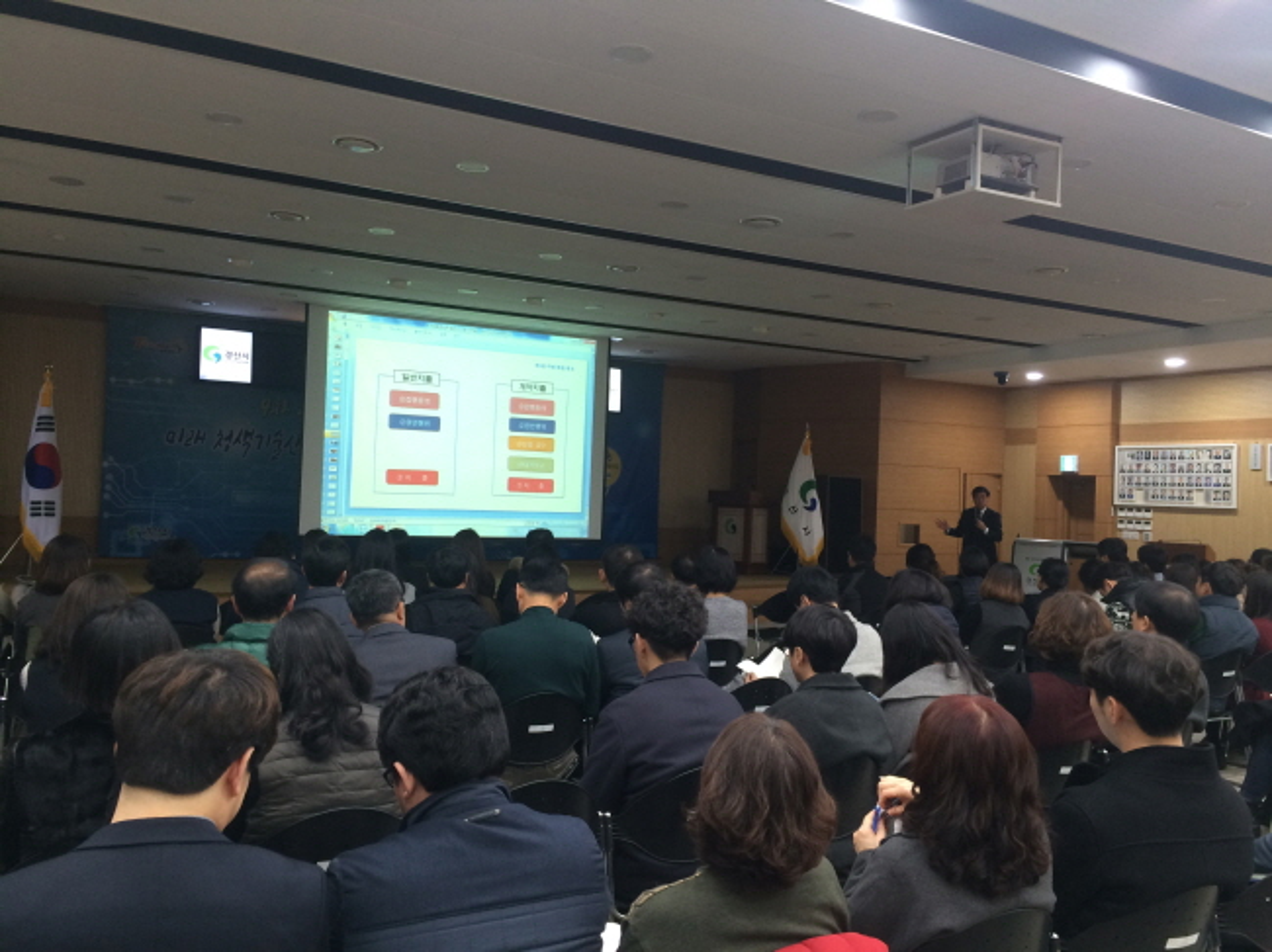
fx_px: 1065
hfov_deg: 61.7
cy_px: 476
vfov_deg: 48.2
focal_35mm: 29
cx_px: 636
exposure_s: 1/30
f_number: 2.2
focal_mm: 4.15
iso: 100
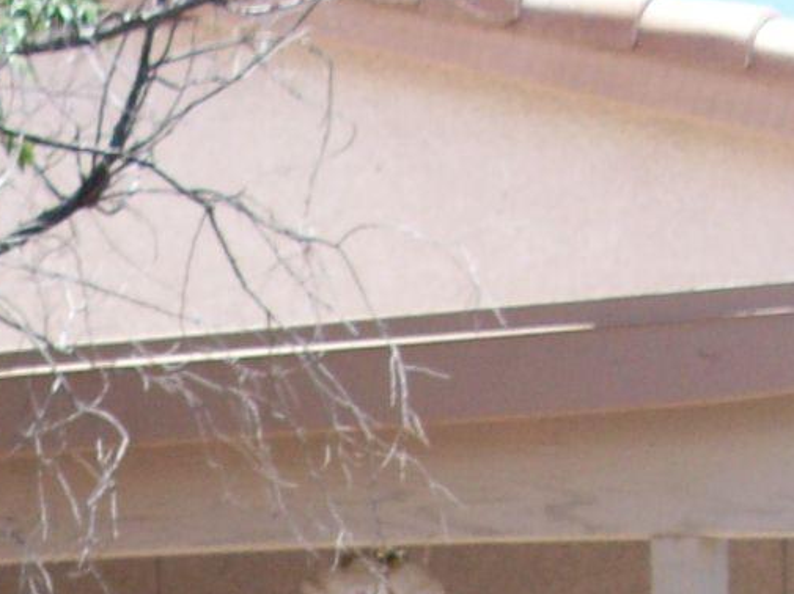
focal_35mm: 138
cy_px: 1010
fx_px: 3163
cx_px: -49
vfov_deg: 10.2
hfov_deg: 14.0
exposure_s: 1/394
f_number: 2.8
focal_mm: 5.7
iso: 64
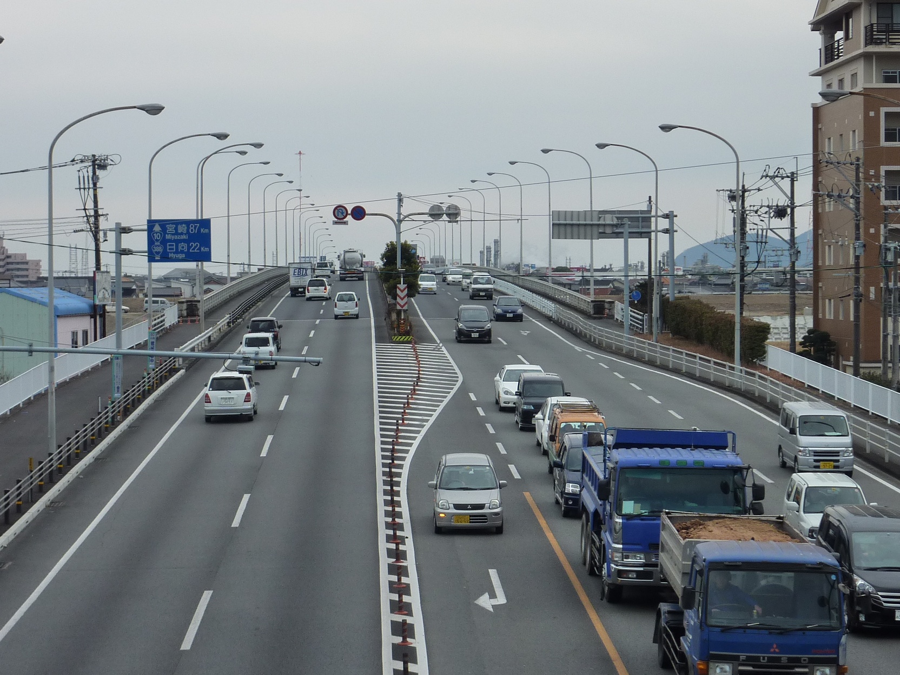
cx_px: 450
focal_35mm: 97
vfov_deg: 15.2
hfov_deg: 20.2
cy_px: 338
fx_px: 2522
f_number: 4.5
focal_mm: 11
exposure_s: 1/400
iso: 125
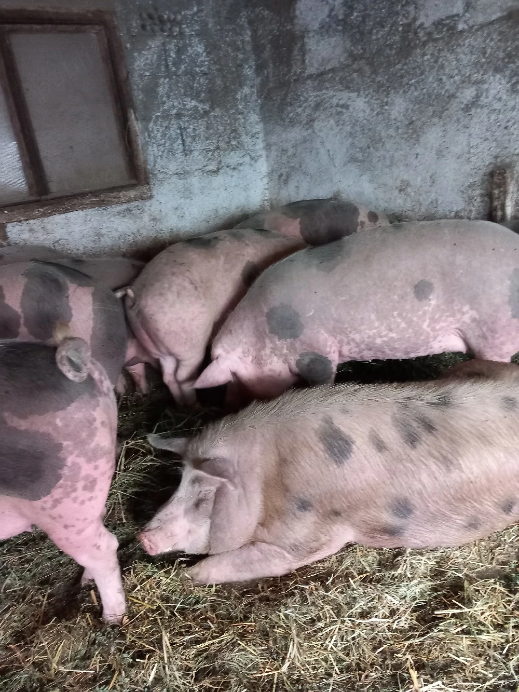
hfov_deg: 51.4
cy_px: 346
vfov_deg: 65.3
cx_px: 260
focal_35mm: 27
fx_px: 540
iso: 400
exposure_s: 1/25.1
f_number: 1.8
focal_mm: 4
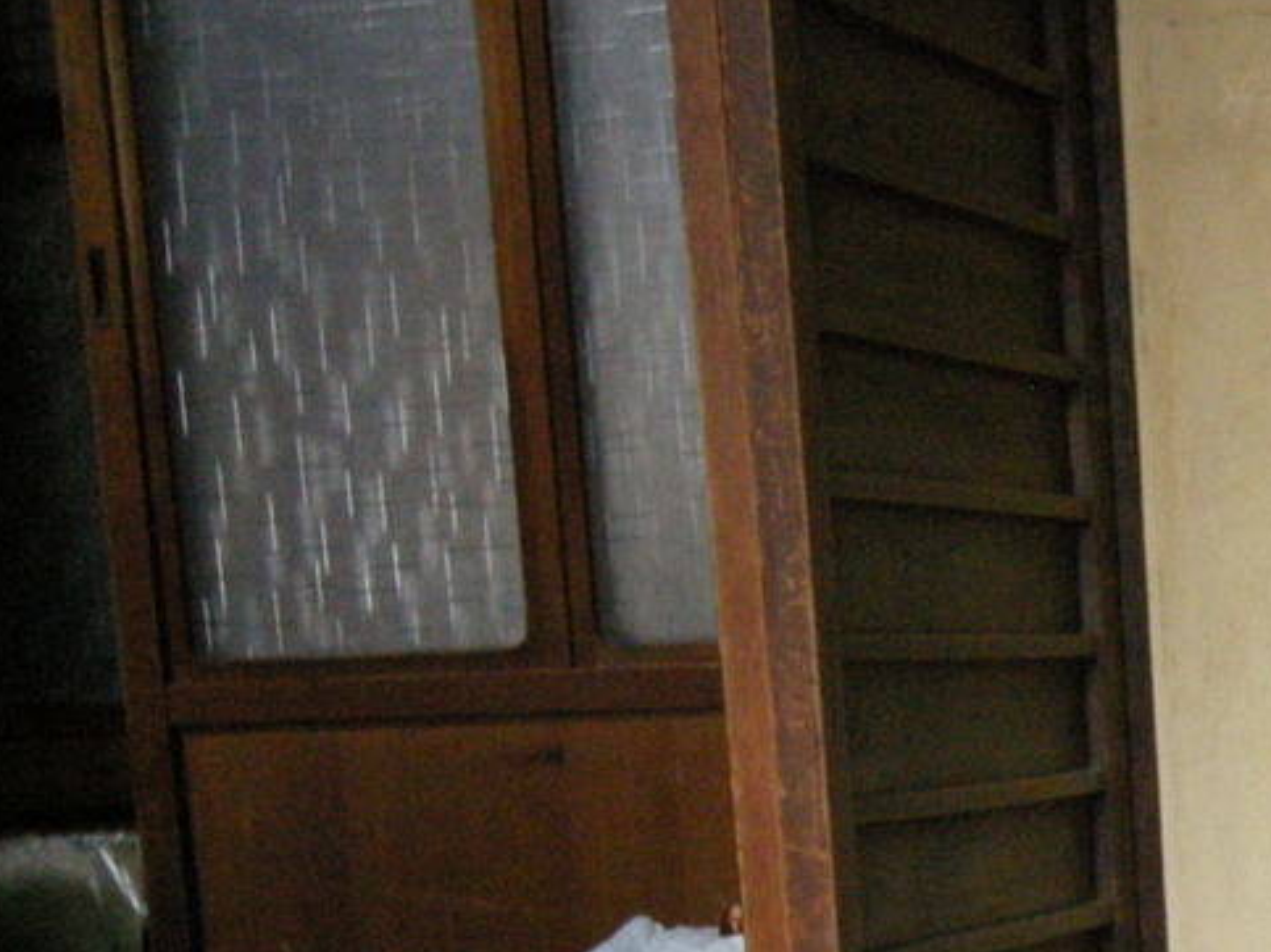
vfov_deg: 16.2
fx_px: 3194
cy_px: 1176
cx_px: 1560
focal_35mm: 87
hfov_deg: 20.9
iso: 583
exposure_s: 1/7.7
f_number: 2.7
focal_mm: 7.5
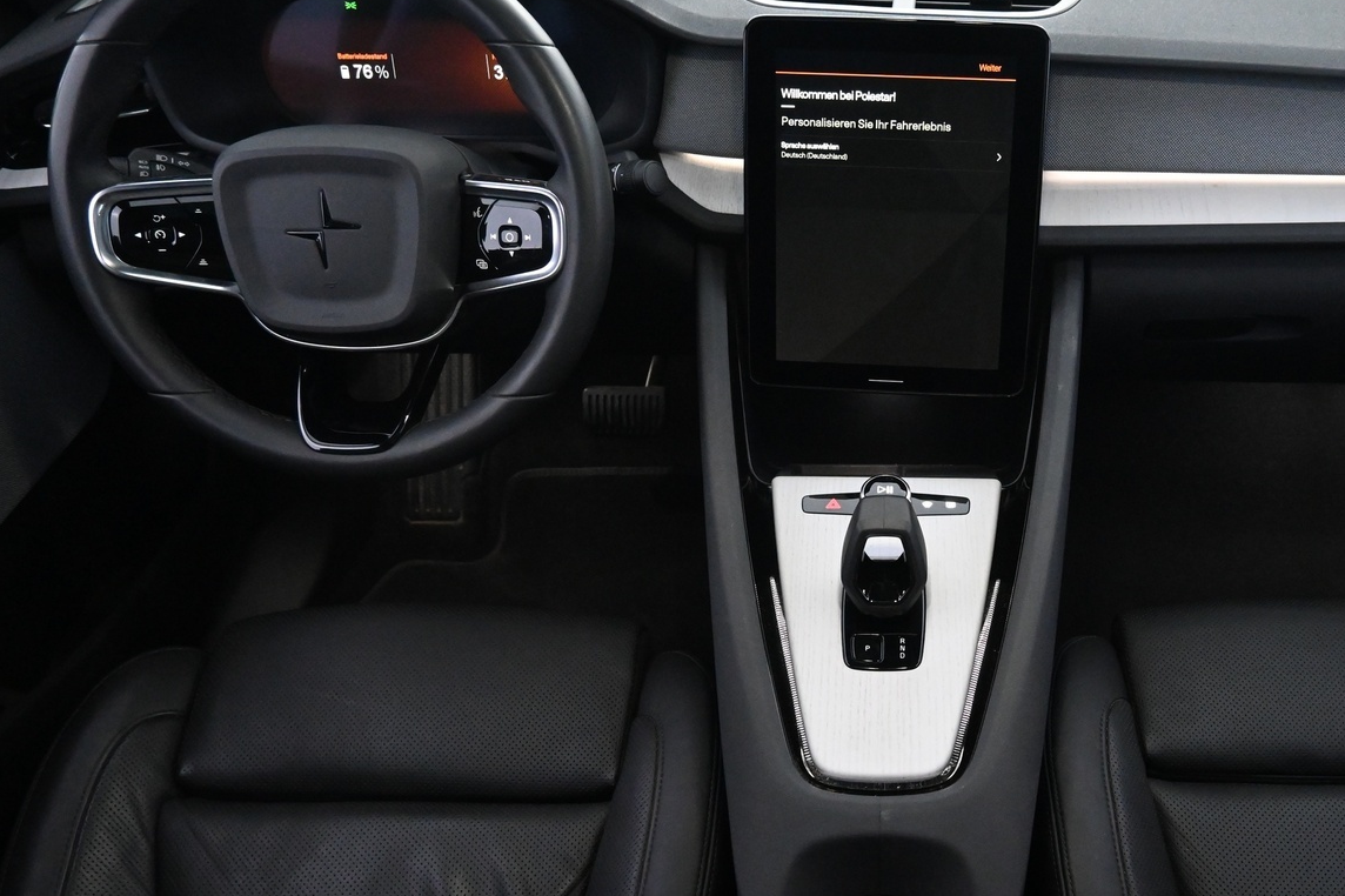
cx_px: 891
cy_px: 488
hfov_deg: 54.7
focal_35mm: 34
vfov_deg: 38.8
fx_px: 1270
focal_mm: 16
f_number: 4
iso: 4000
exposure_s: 1/60
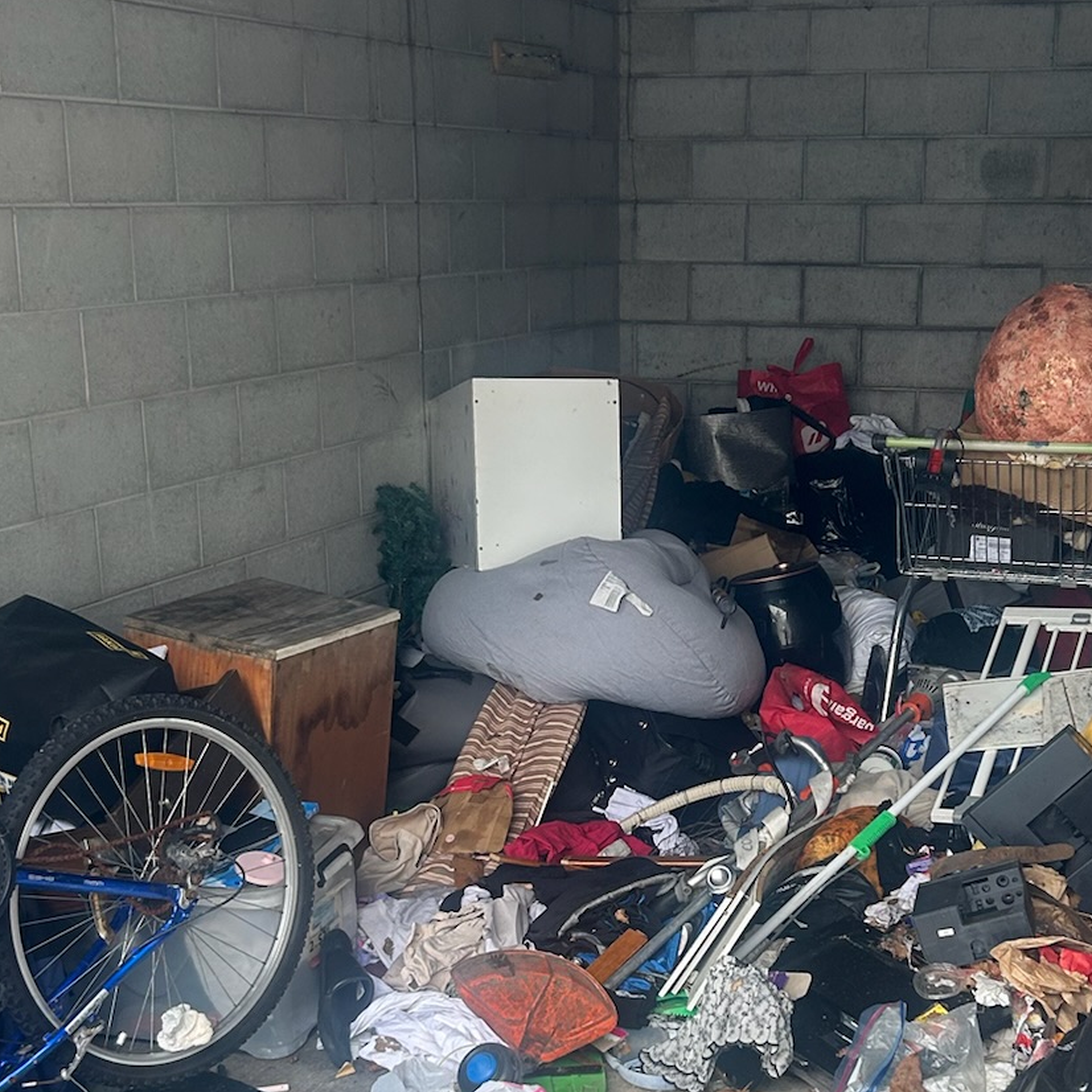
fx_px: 2034
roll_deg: +0.4
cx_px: 673
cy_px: 806
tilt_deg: -14.6
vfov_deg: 29.6
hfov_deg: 29.9
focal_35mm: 57
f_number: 1.5
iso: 50
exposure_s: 1/121
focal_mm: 5.7
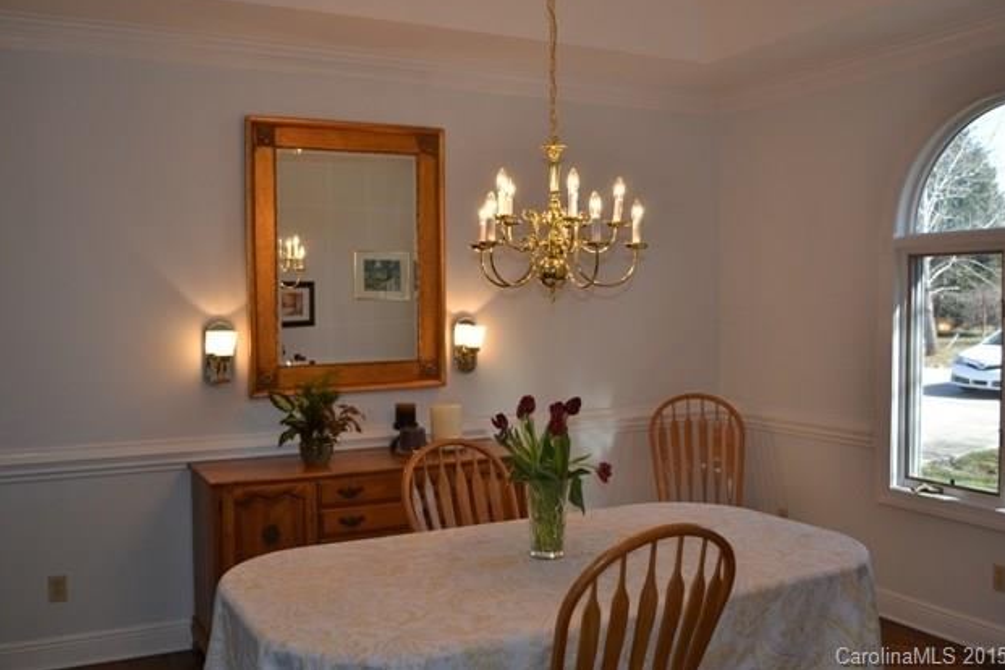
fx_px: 949
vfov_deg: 38.9
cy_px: 326
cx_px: 503
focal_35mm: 34
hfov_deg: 55.8
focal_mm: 22
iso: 160
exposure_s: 1/125
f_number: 4
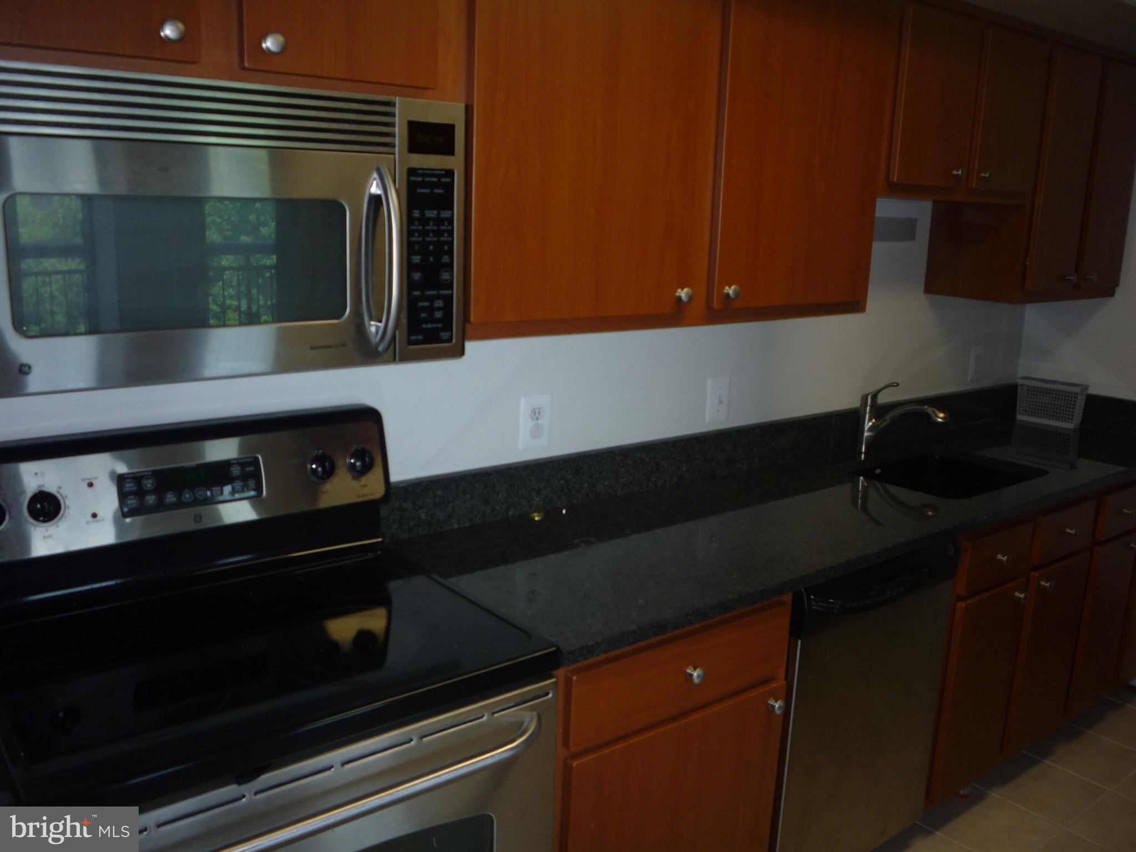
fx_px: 985
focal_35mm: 30
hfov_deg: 60.0
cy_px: 426
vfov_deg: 46.8
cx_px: 568
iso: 100
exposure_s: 1/30
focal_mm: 5.2
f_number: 3.3
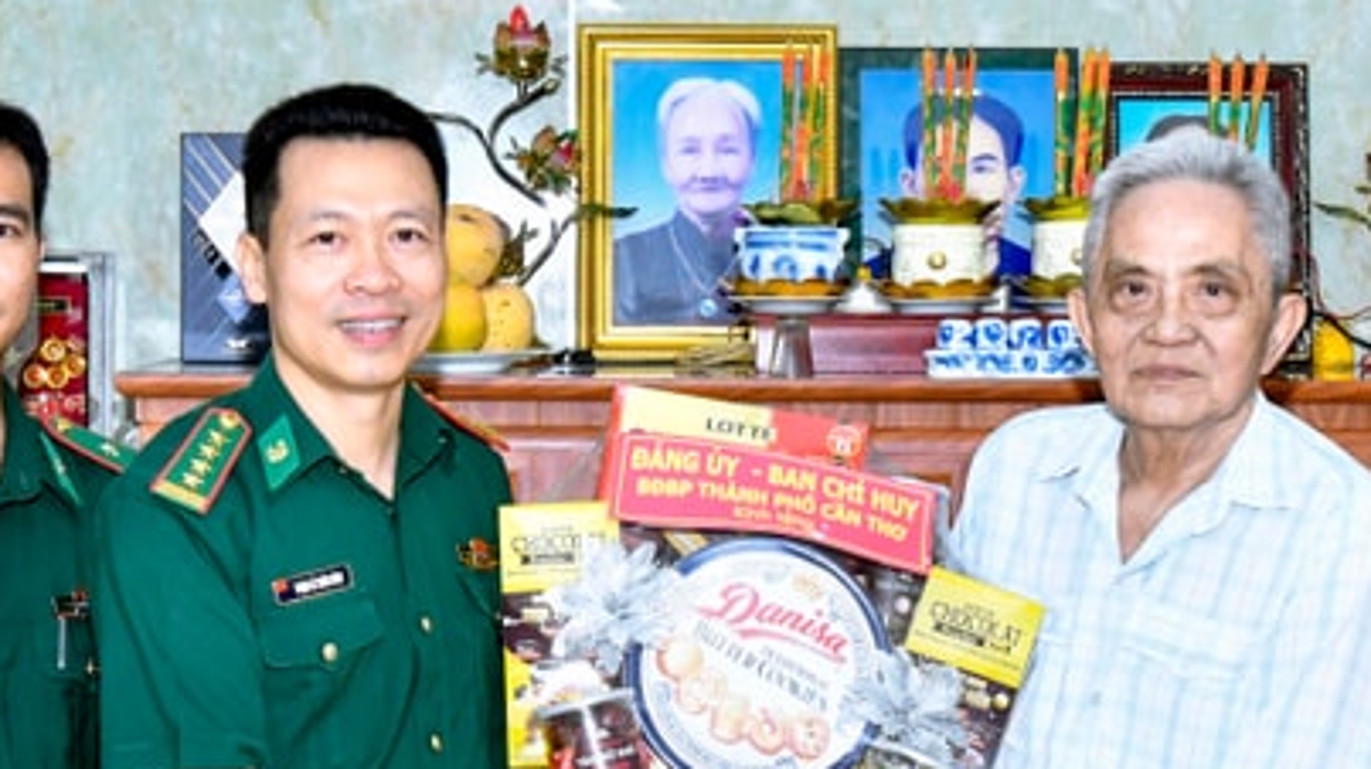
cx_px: 572
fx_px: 3233
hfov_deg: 23.9
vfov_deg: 13.6
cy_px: 415
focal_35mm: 89
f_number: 10
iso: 4000
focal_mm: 38
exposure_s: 1/125
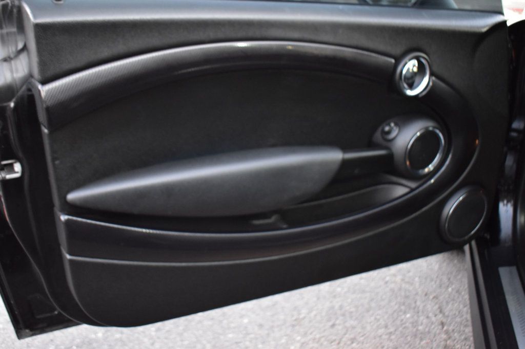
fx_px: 569
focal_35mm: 39
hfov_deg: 49.6
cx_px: 262
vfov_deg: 34.2
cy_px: 174
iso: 1600
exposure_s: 1/3
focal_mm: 26
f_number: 4
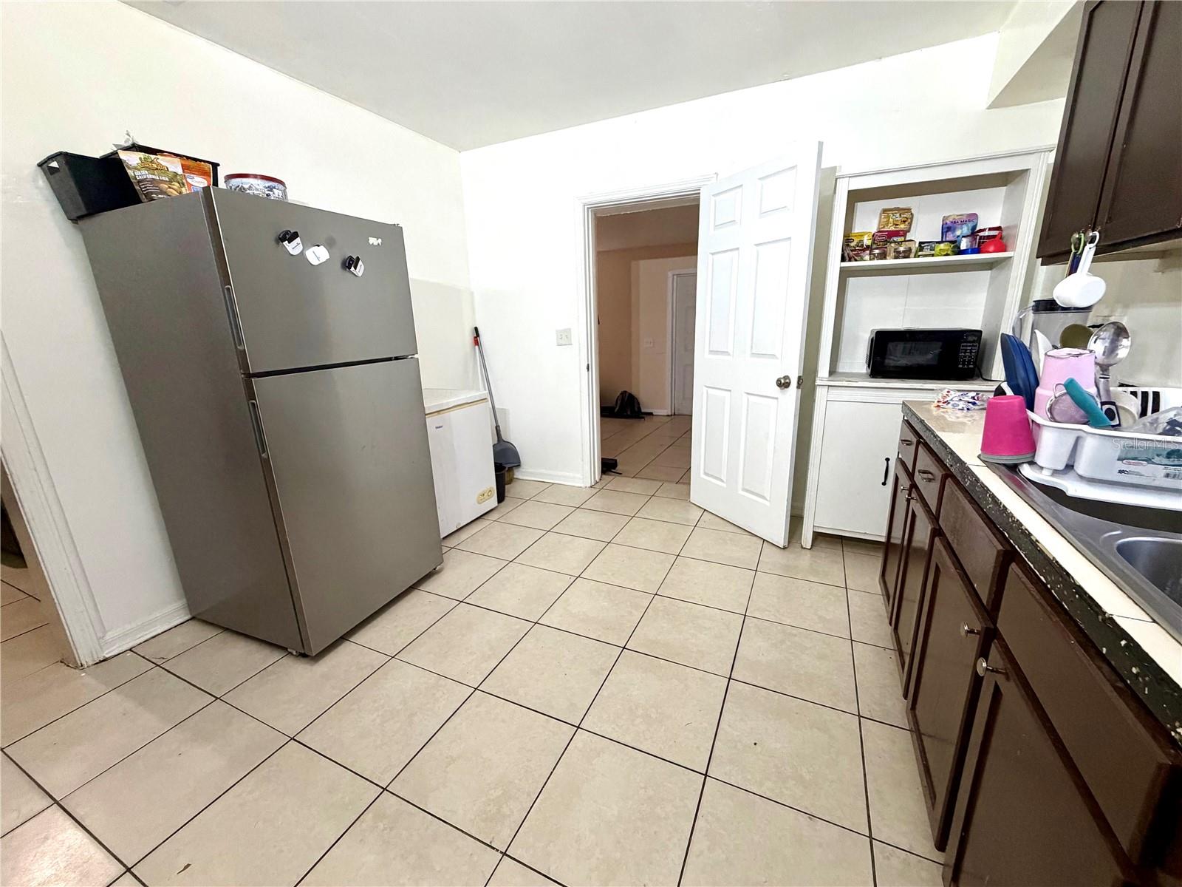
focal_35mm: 14
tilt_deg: -14.9
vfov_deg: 85.7
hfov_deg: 102.1
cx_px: 591
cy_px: 444
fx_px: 478
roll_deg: +2.4
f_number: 2.2
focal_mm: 2.22
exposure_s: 1/120
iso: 320
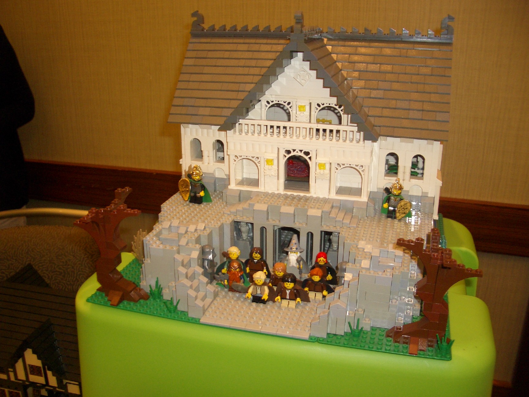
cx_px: 264
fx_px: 535
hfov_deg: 52.6
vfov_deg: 40.7
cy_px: 198
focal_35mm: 35
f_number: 2.6
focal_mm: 5.8
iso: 100
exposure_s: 1/60
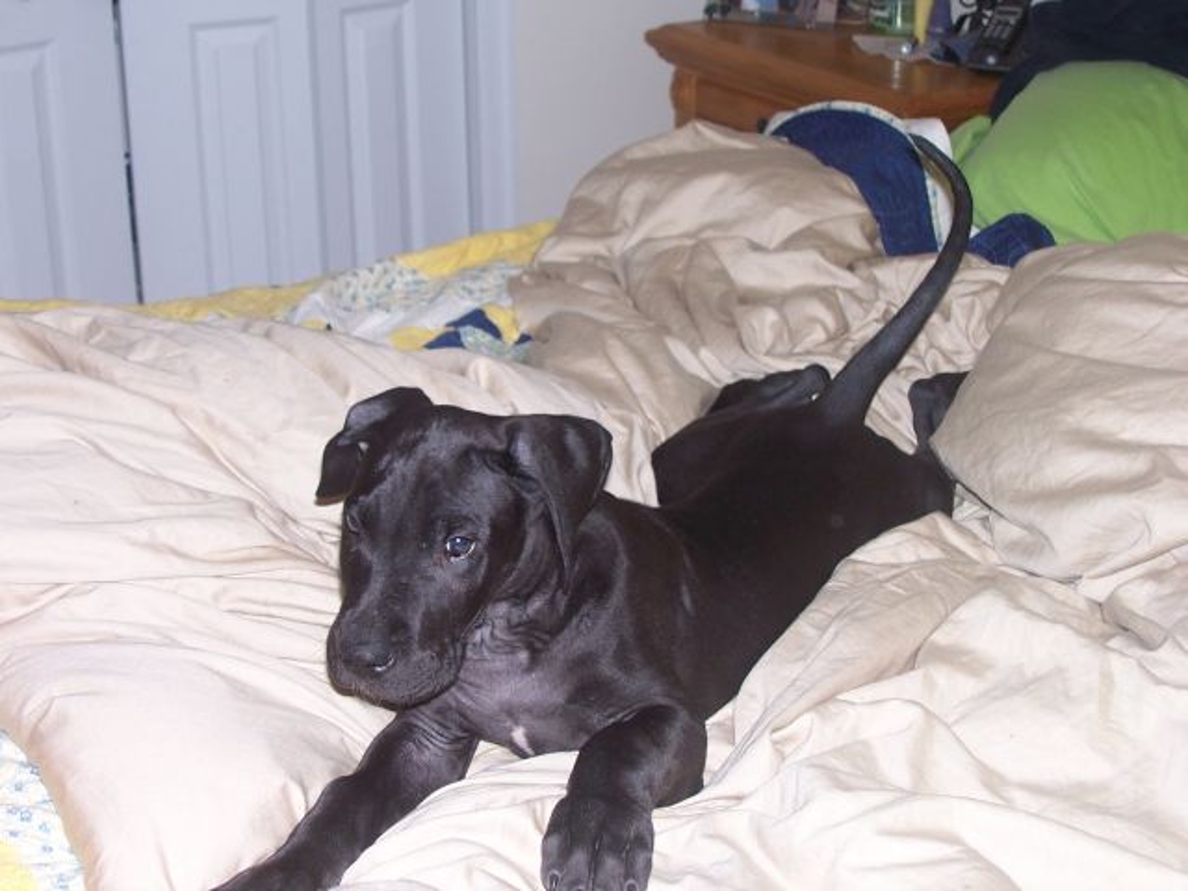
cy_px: 446
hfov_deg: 32.2
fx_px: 2059
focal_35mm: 60
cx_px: 594
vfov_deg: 24.4
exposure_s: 1/90
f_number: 2.8
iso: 80
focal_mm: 10.3
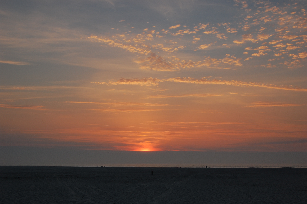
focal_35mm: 57
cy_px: 102
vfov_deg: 23.7
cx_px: 154
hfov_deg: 35.1
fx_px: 486
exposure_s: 1/8
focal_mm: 38
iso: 200
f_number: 22
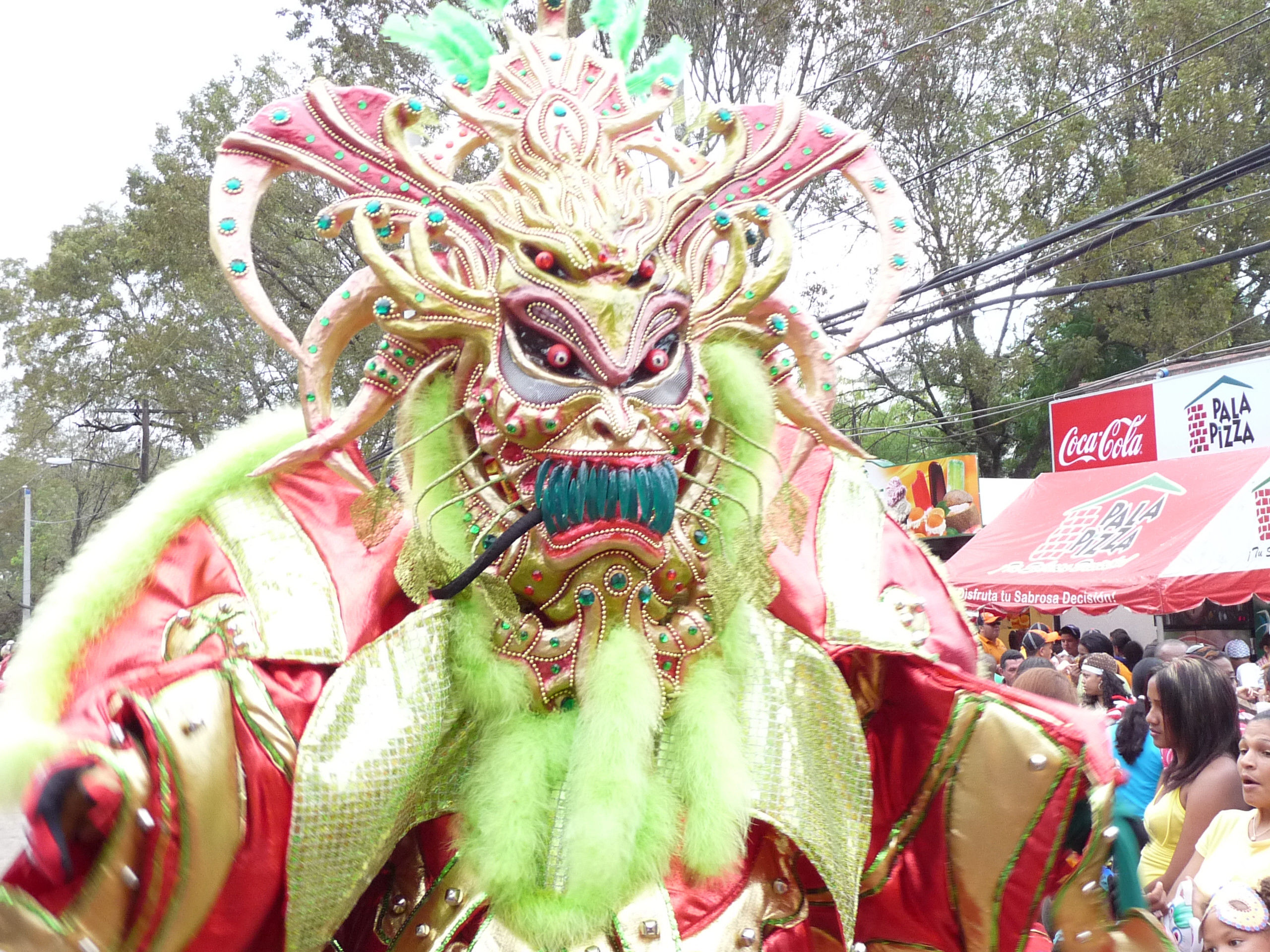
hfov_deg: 44.8
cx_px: 635
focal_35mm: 42
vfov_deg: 34.3
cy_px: 476
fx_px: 1541
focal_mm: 5.3
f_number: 3
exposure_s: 1/60
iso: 200
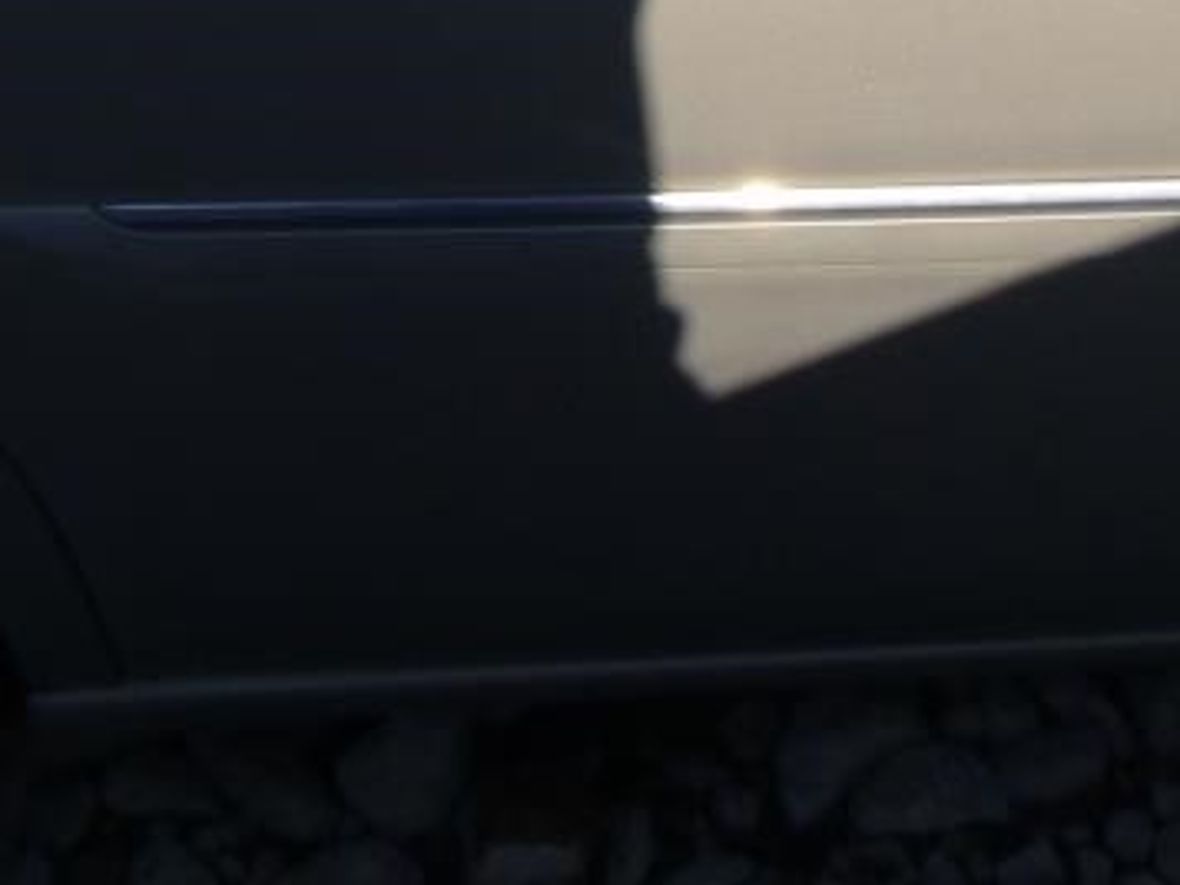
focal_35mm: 90
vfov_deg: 15.1
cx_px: 716
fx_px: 3068
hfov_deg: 21.7
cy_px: -491
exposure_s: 1/800
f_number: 3.9
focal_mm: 4.5
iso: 100
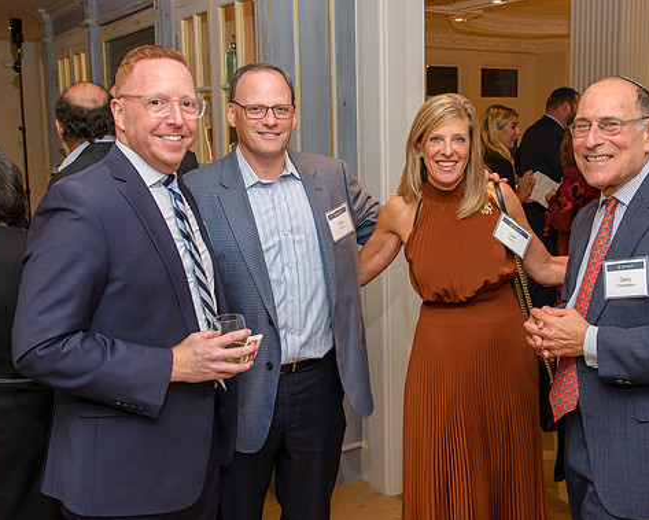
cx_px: 378
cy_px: 247
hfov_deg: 44.6
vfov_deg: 36.5
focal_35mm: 41
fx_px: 788
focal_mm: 31
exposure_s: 1/40
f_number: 5.6
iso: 800
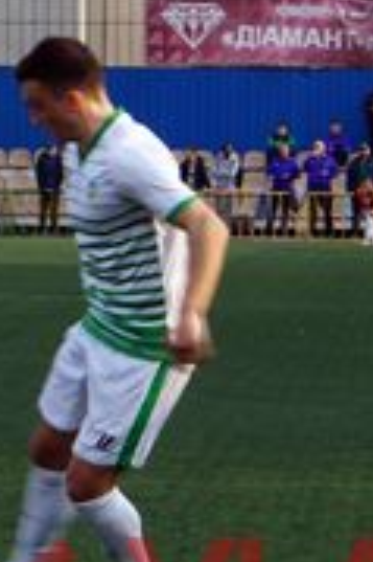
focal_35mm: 293
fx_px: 4562
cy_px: 165
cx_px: -279
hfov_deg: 4.6
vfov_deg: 7.0
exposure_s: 1/100
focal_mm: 50
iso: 100
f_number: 8
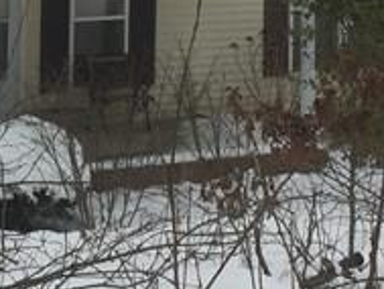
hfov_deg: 12.6
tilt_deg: +2.9
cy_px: -277
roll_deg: -0.7
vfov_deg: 8.9
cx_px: 128
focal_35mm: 157
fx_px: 1743
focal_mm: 4.15
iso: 32
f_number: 2.2
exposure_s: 1/860
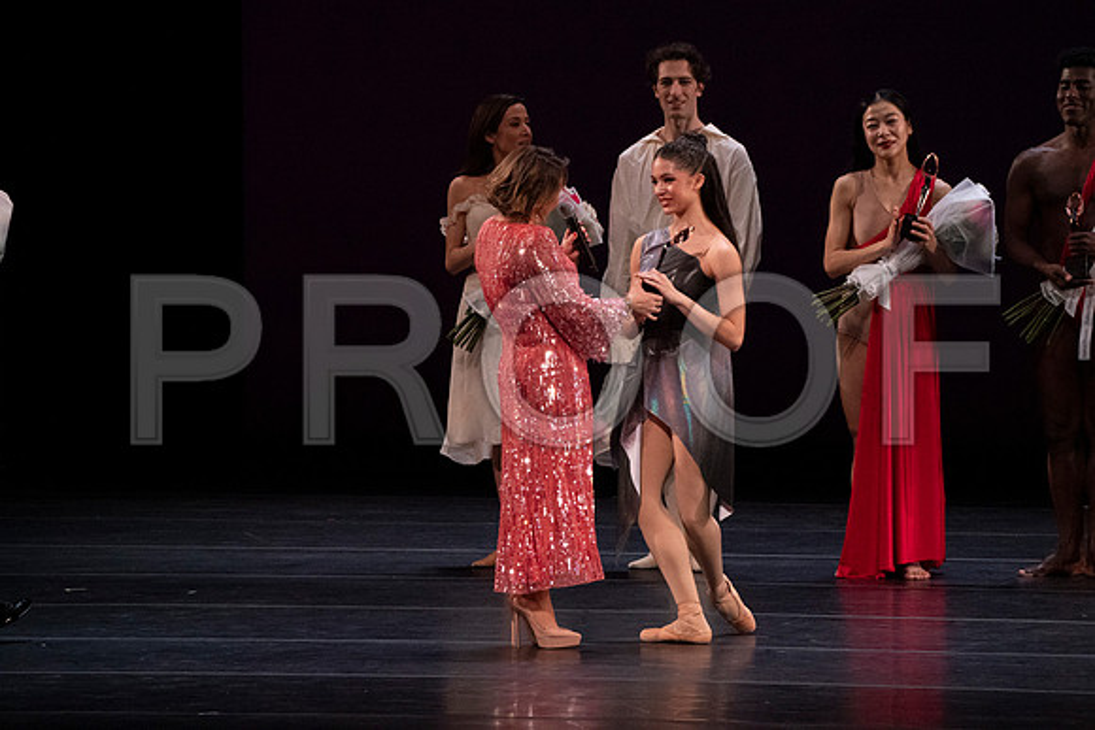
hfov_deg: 5.2
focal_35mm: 400
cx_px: 548
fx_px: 12169
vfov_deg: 3.4
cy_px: 365
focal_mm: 400
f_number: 14
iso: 12800
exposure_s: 1/320
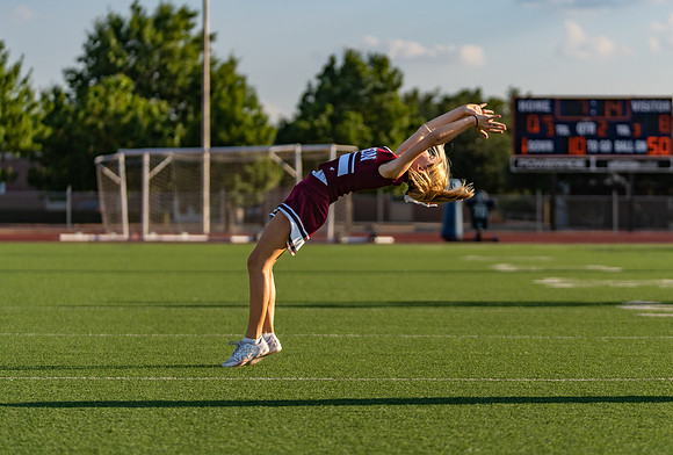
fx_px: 2705
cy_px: 210
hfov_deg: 14.2
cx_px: 414
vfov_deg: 9.6
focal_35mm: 144
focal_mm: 108
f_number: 2.8
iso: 100
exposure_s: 1/2000
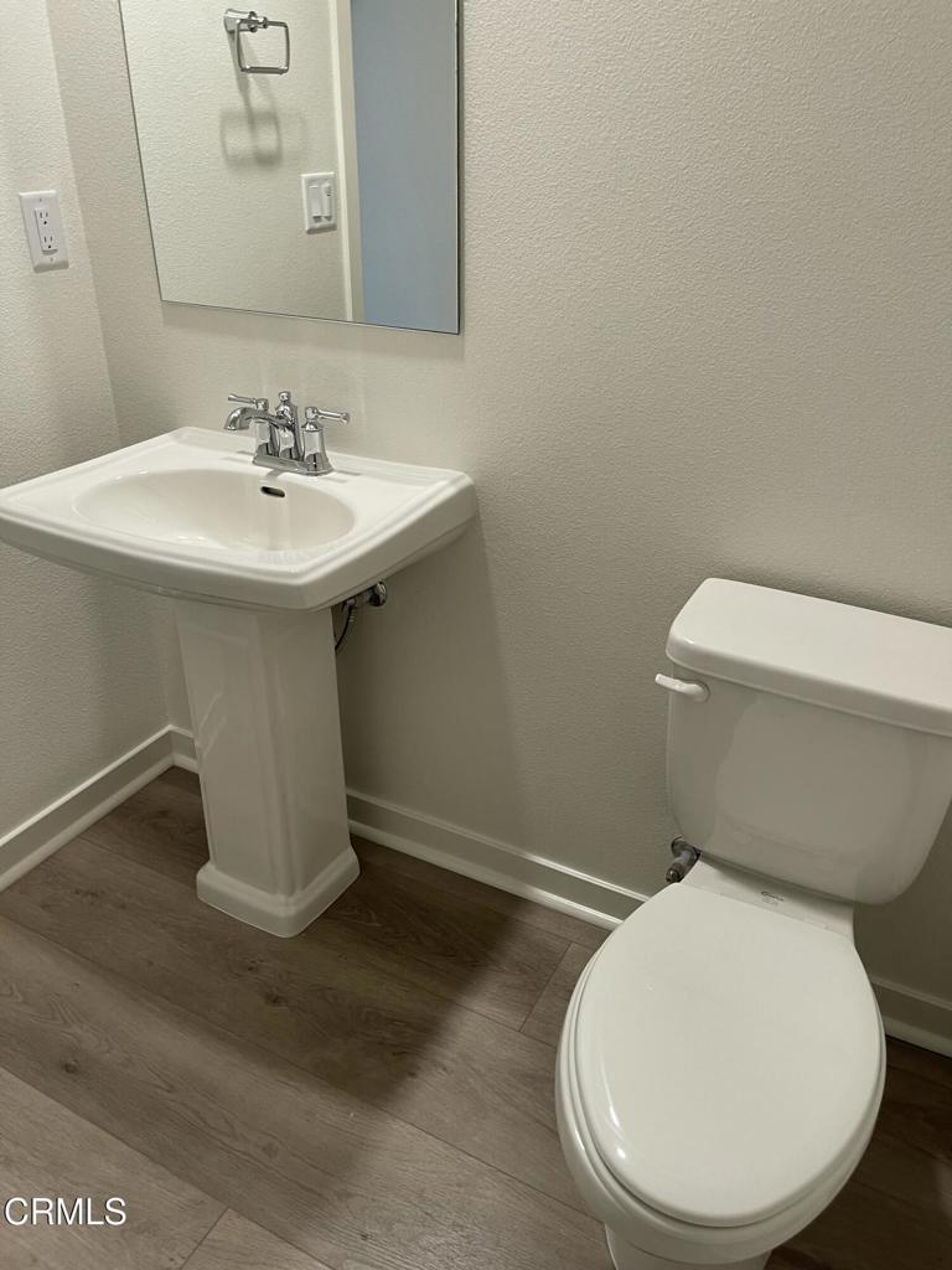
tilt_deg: -27.6
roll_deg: -2.0
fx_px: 953
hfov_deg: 53.1
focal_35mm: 26
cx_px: 476
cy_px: 635
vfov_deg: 67.3
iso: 125
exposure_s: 1/60
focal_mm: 5.1
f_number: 1.6
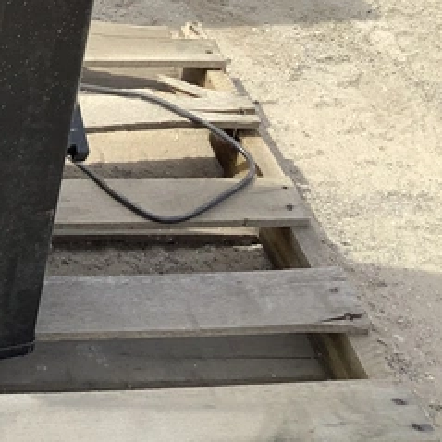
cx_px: -202
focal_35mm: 86
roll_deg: -1.3
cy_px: -43
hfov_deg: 18.2
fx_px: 1242
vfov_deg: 19.3
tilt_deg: -30.2
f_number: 2.4
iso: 25
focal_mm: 3.3
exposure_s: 1/679
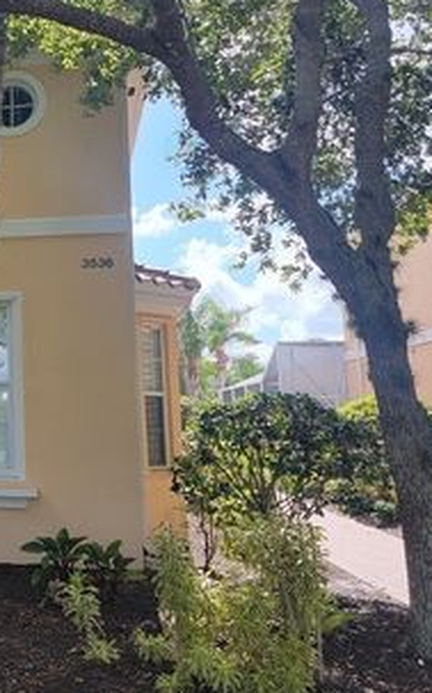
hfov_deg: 26.7
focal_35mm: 42
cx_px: -98
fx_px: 792
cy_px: 310
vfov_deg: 47.1
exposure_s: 1/243
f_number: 1.8
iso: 16
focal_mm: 6.7
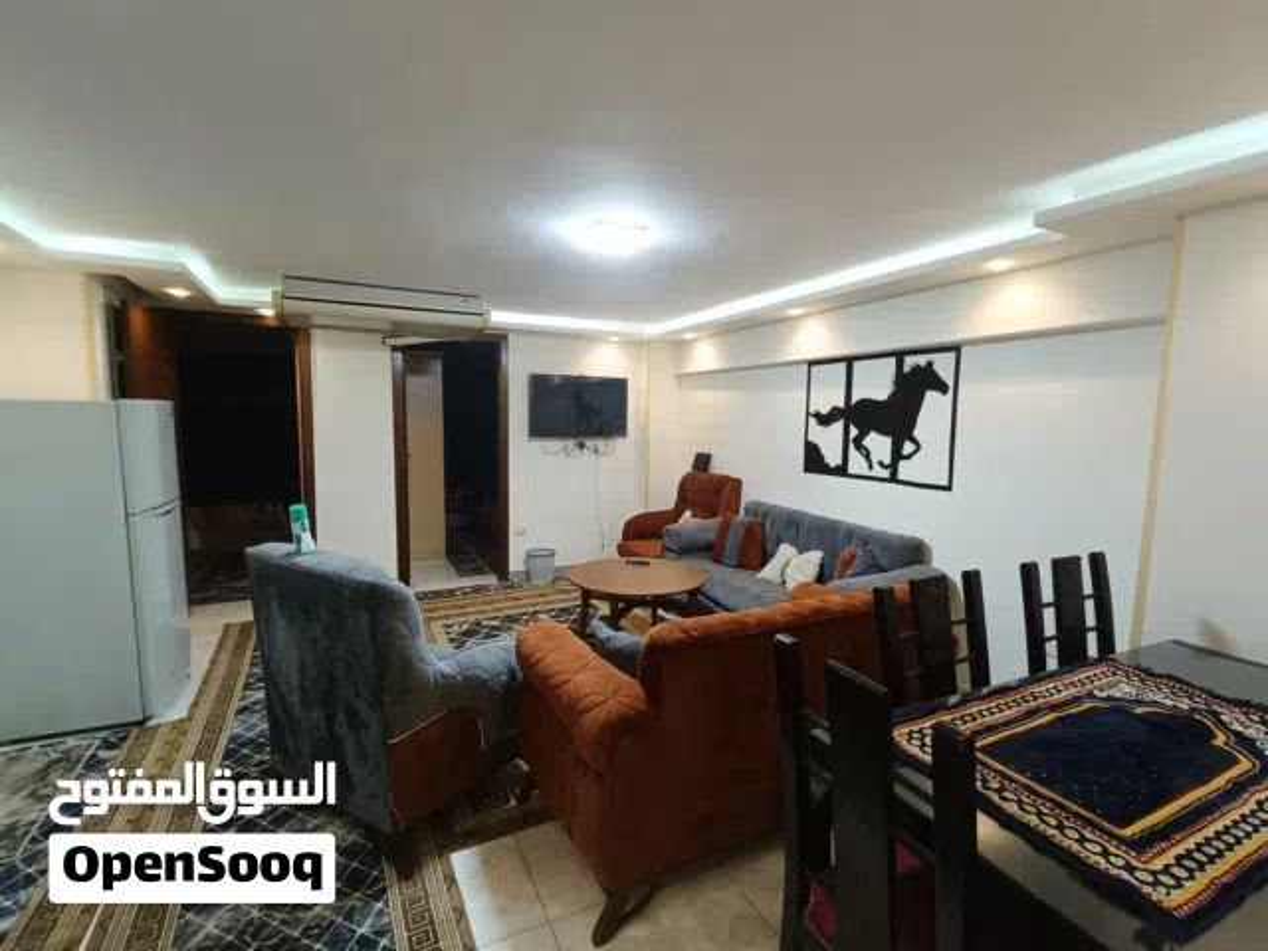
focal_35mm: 16
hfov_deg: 94.5
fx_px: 586
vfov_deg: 78.1
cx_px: 634
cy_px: 476
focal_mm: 1.68
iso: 400
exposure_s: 1/33.3
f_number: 2.2
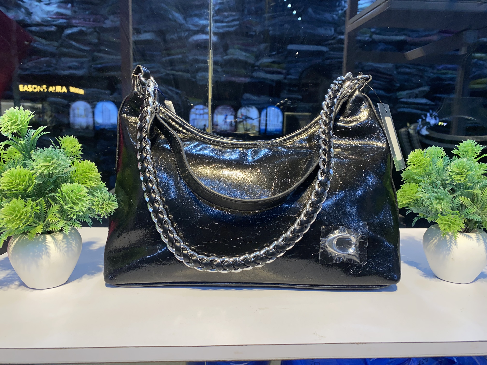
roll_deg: -1.5
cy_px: 182
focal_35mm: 26
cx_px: 244
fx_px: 366
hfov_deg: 67.3
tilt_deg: -9.0
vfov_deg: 53.1
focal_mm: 4.25
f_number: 1.8
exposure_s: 1/122
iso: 40
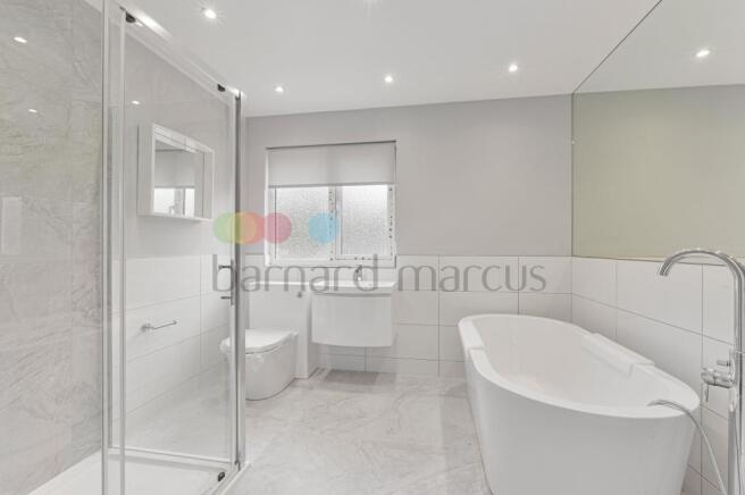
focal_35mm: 14
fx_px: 289
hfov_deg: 104.3
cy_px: 248
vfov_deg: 81.1
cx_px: 372
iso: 200
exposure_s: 1/3
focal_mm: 14
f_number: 16
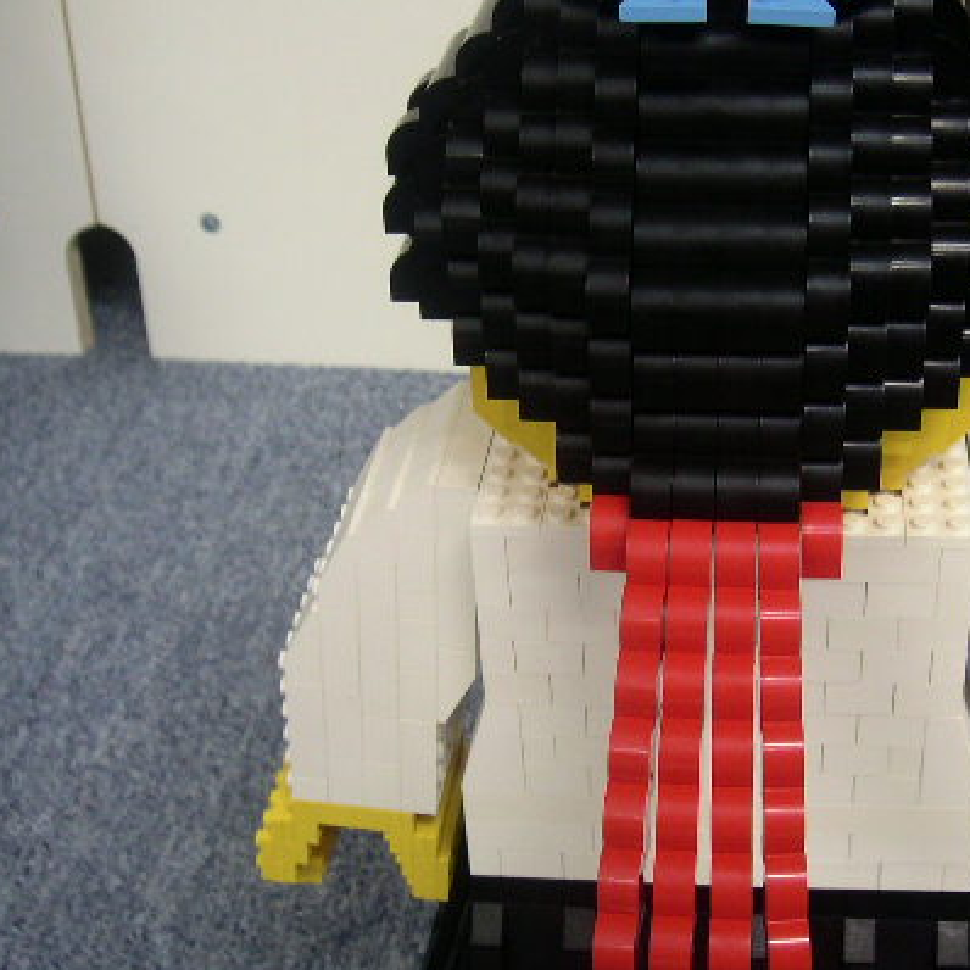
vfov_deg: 31.6
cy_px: 446
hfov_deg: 31.2
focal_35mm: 54
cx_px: 712
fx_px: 1712
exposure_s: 1/10
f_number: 2.8
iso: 100
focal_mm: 6
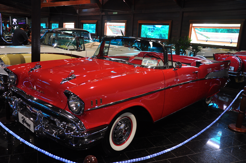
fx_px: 215
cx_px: 123
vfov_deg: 41.6
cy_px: 82
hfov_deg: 59.6
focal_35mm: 32
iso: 400
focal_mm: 21
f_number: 3.8
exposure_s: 1/40
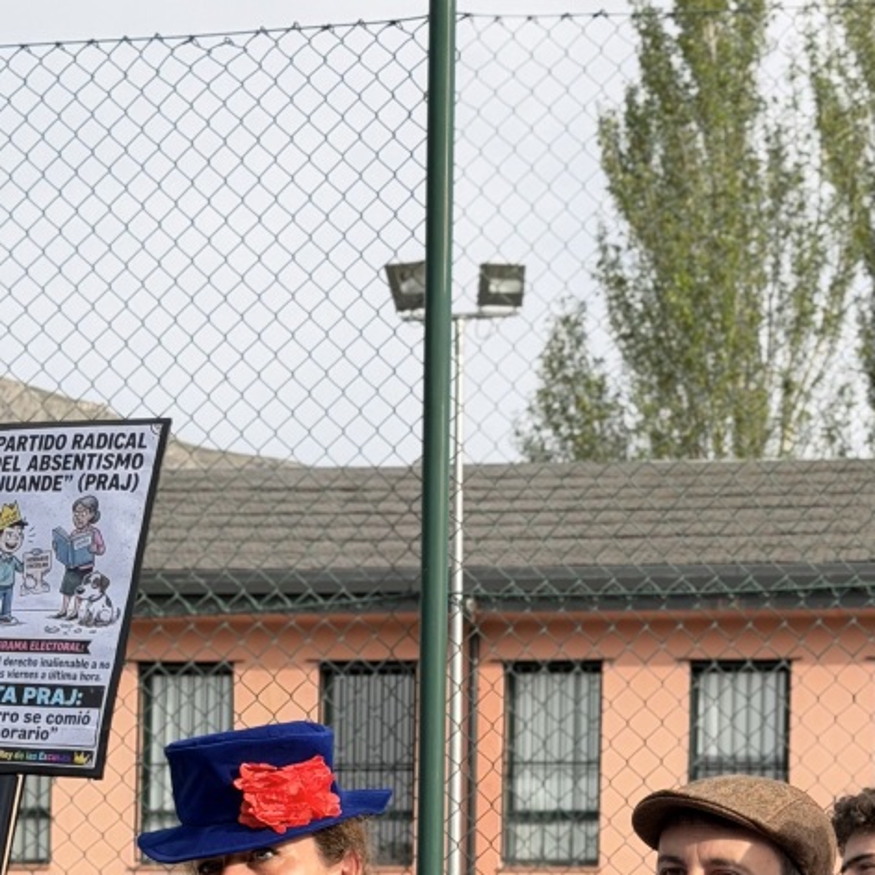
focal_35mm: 108
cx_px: 596
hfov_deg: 16.1
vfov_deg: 15.5
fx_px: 3089
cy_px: 1085
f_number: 1.78
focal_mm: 6.76
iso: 64
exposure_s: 1/1678
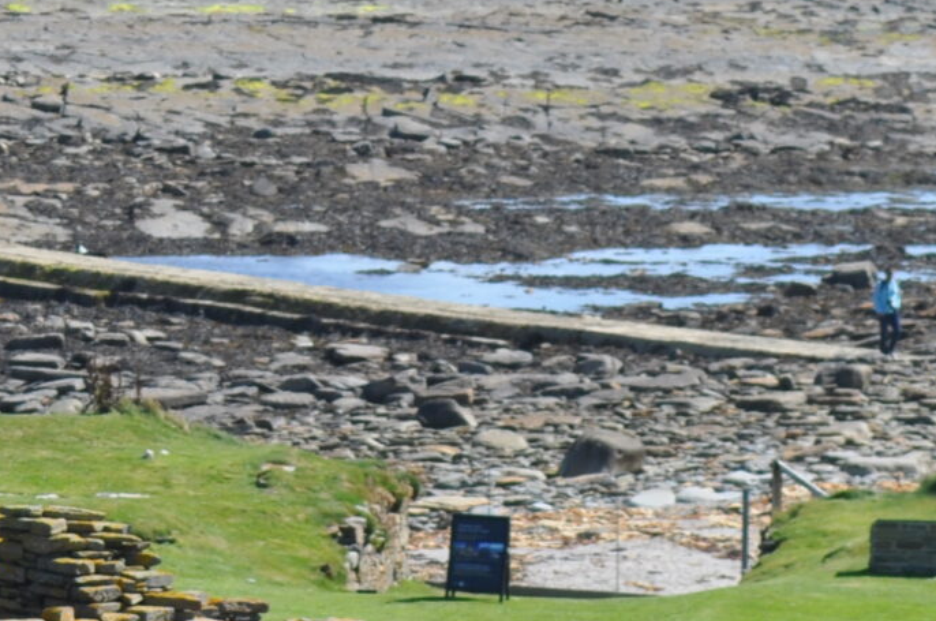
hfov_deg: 5.2
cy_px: 233
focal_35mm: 392
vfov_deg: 3.5
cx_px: -121
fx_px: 10175
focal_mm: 70
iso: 200
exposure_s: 1/640
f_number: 6.3
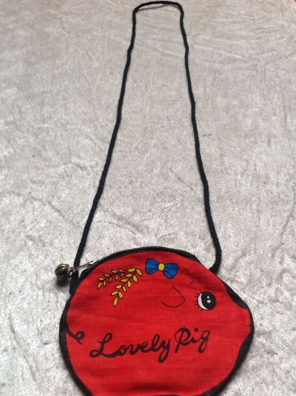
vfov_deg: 51.4
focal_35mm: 36
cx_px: 146
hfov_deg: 39.5
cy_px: 202
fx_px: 412
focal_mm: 4.28
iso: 64
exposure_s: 1/15
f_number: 2.4
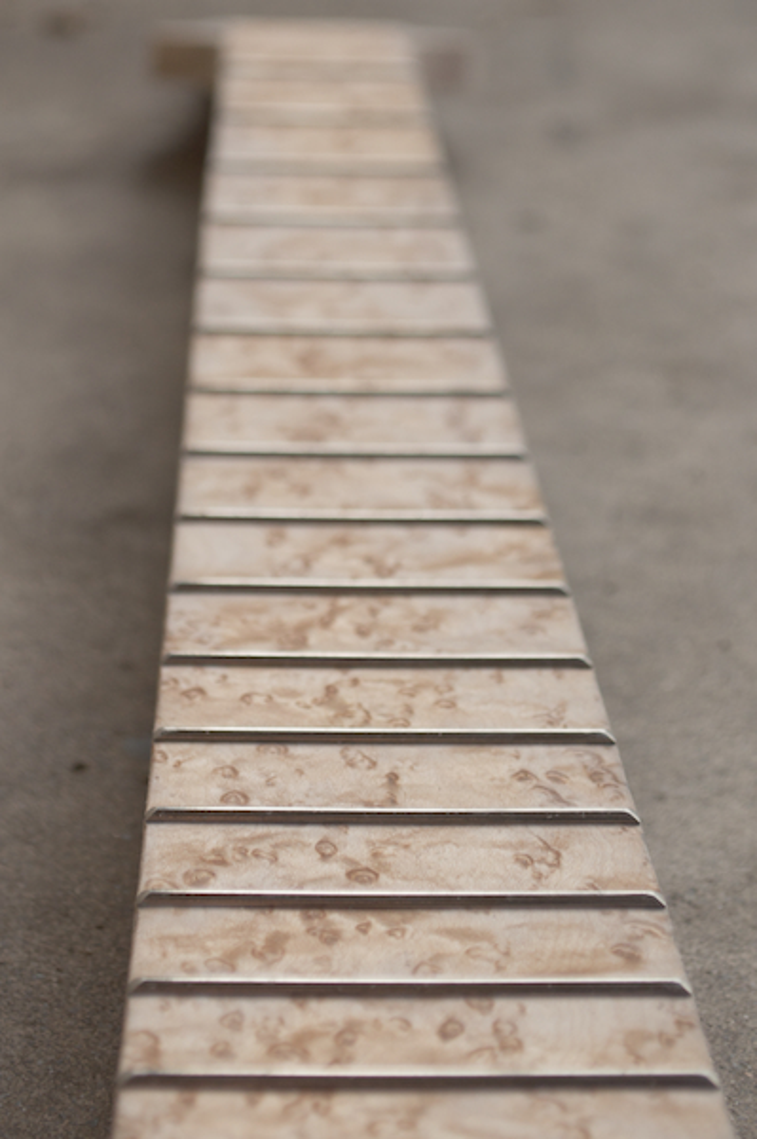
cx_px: 378
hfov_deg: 16.5
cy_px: 570
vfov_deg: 24.6
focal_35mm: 82
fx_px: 2607
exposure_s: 1/250
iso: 200
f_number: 8
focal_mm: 55
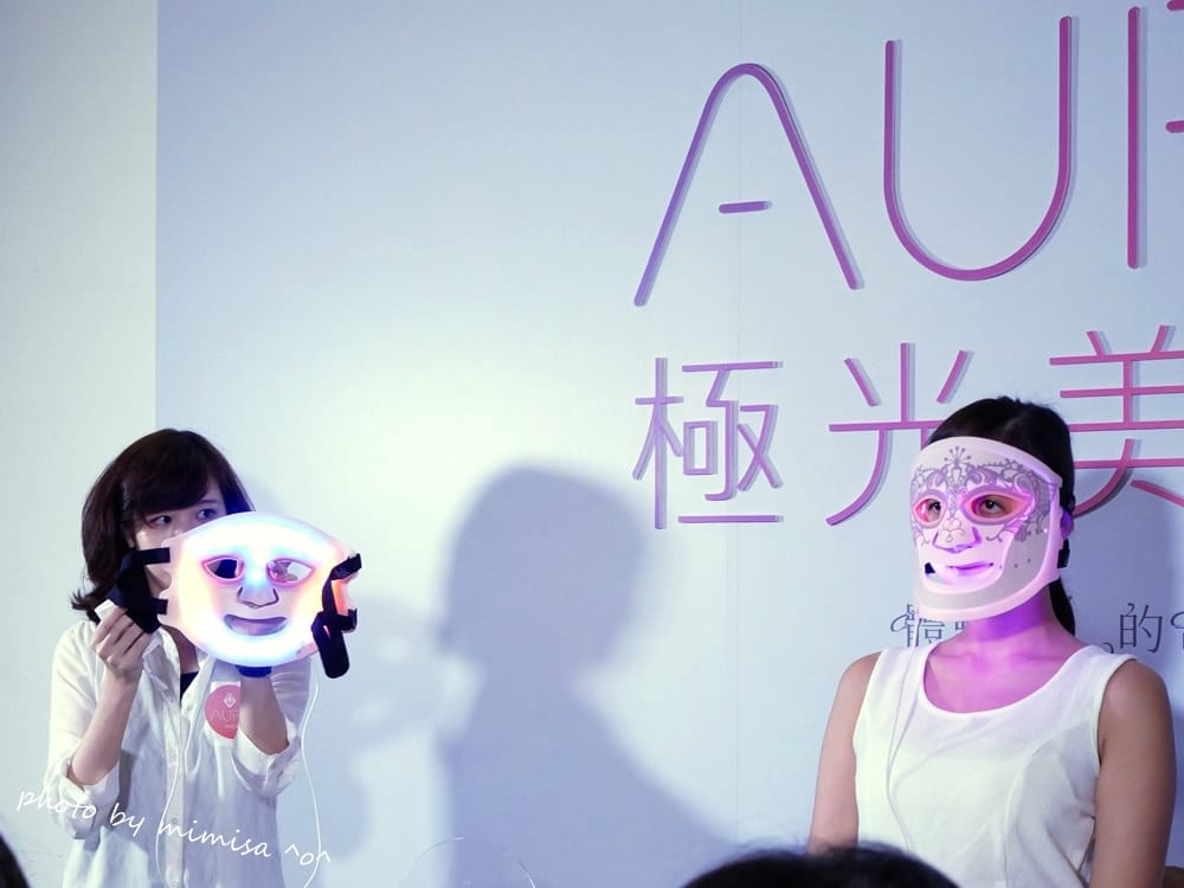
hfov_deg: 30.3
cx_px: 592
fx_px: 2189
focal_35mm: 64
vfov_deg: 22.9
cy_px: 444
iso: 1250
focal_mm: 32
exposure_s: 1/80
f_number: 5.6
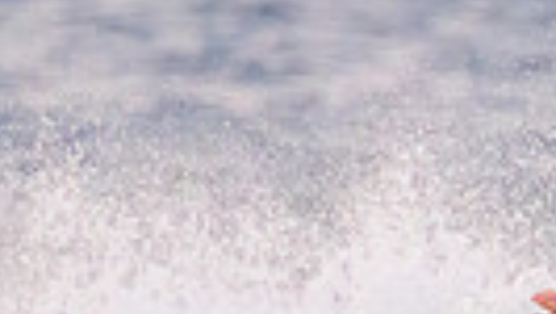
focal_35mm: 3642
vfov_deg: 0.3
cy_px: 597
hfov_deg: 0.6
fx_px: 53726
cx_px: 640
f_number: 11
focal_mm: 800
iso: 12800
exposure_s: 1/2000
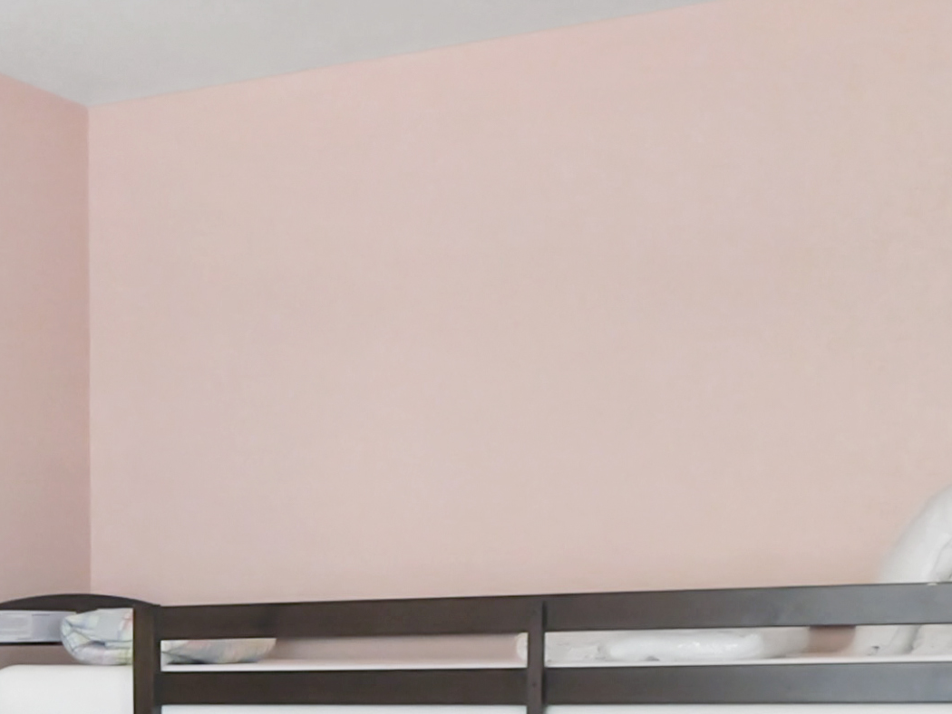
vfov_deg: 18.6
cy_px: 723
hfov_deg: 23.5
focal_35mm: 77
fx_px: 2118
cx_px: -133
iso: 400
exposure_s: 1/125
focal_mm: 7
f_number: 2.8
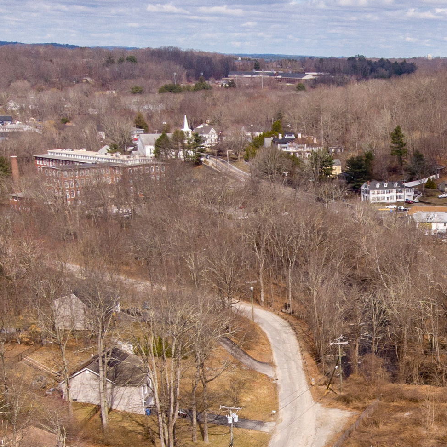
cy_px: 420
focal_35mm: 67
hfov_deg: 23.9
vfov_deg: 24.8
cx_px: 507
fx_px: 979
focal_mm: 4.5
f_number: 2.8
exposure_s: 1/1100
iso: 101
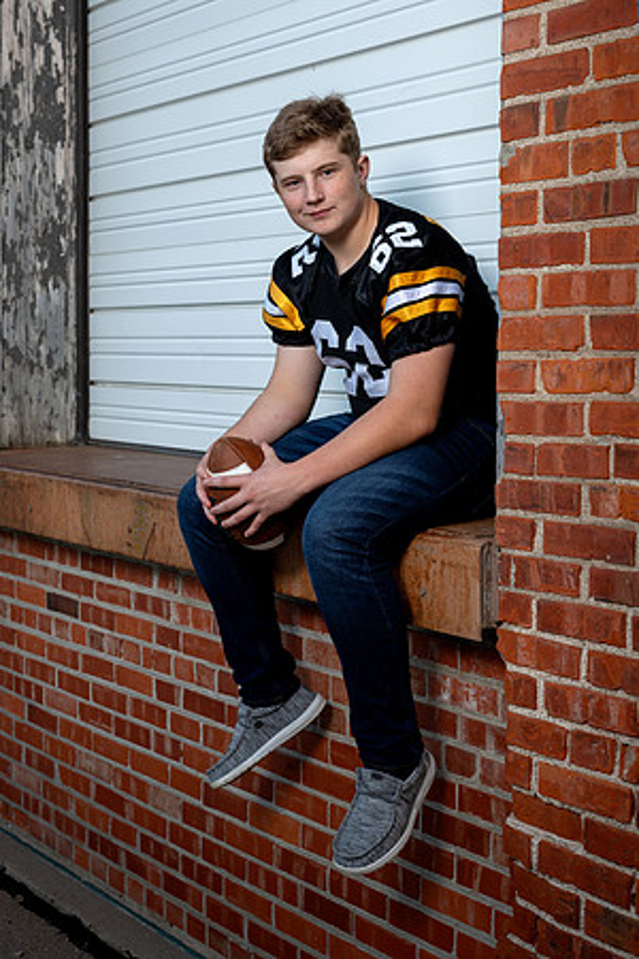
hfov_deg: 29.9
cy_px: 480
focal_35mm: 45
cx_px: 320
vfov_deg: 43.6
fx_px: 1198
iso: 160
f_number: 4.5
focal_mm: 45
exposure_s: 1/160
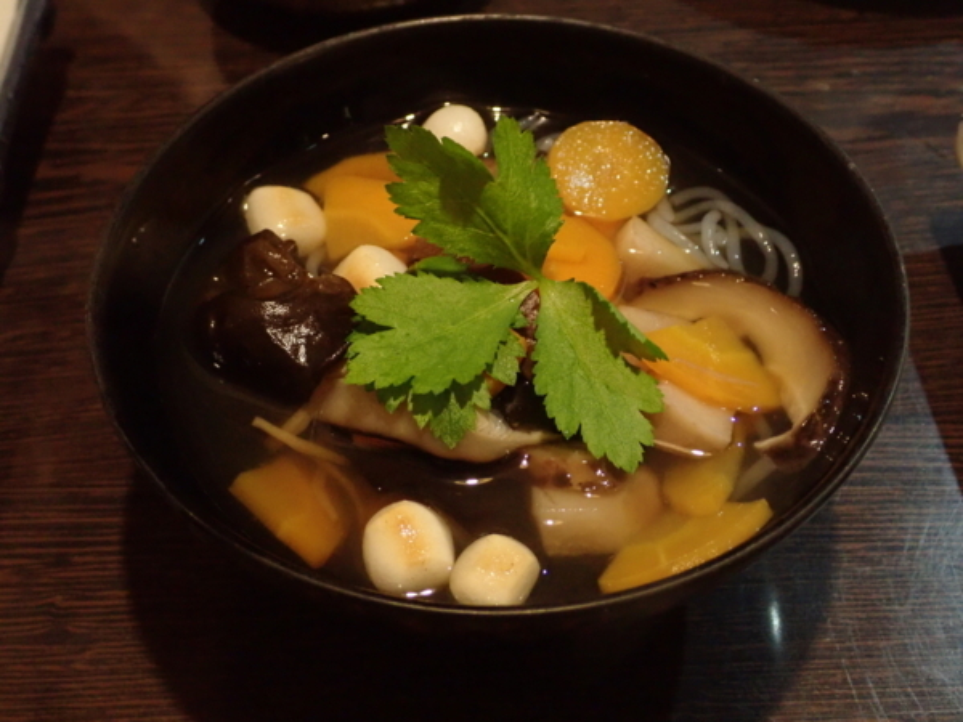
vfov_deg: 31.5
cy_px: 361
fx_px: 1280
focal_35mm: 46
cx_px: 482
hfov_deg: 41.2
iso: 1250
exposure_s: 1/13
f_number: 3.1
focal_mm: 8.41
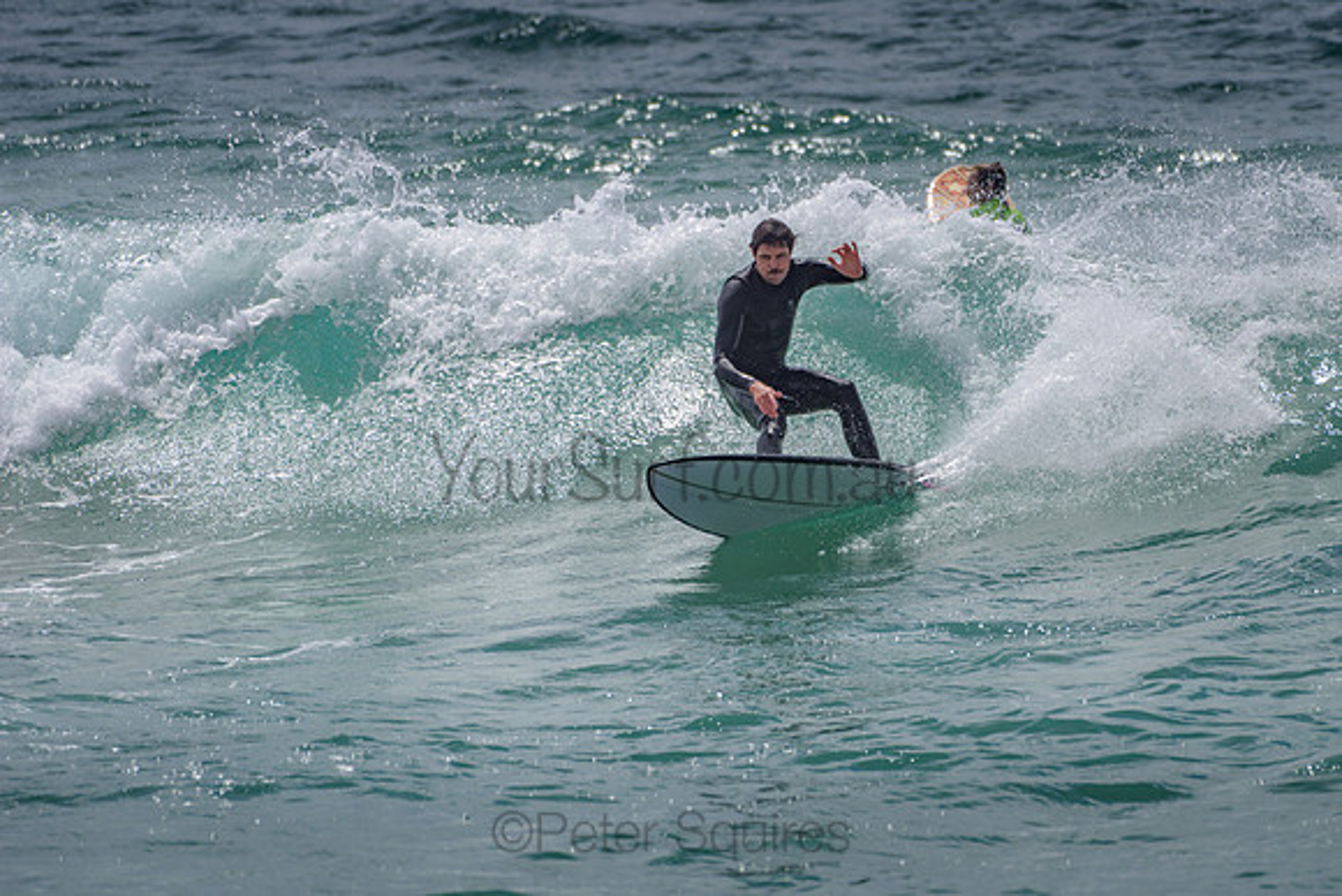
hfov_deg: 3.4
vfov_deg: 2.2
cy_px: 413
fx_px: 22853
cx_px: 822
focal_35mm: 613
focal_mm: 500
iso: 64
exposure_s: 1/1600
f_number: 5.6
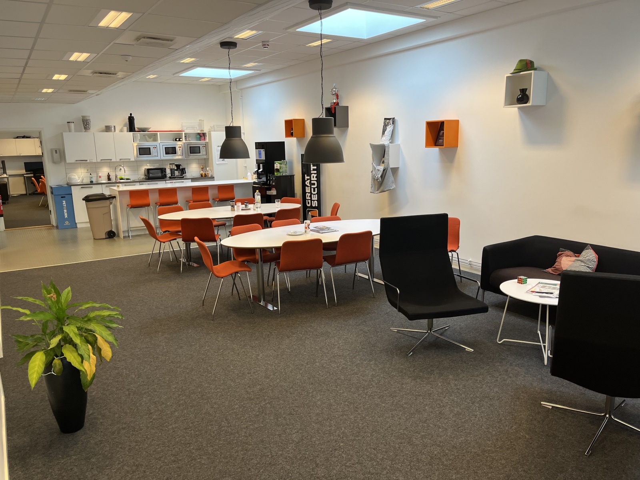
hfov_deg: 67.3
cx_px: 320
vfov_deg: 53.1
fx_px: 481
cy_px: 240
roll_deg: +1.5
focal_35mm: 26
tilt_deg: -12.4
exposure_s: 1/100
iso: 125
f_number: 1.6
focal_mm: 5.1
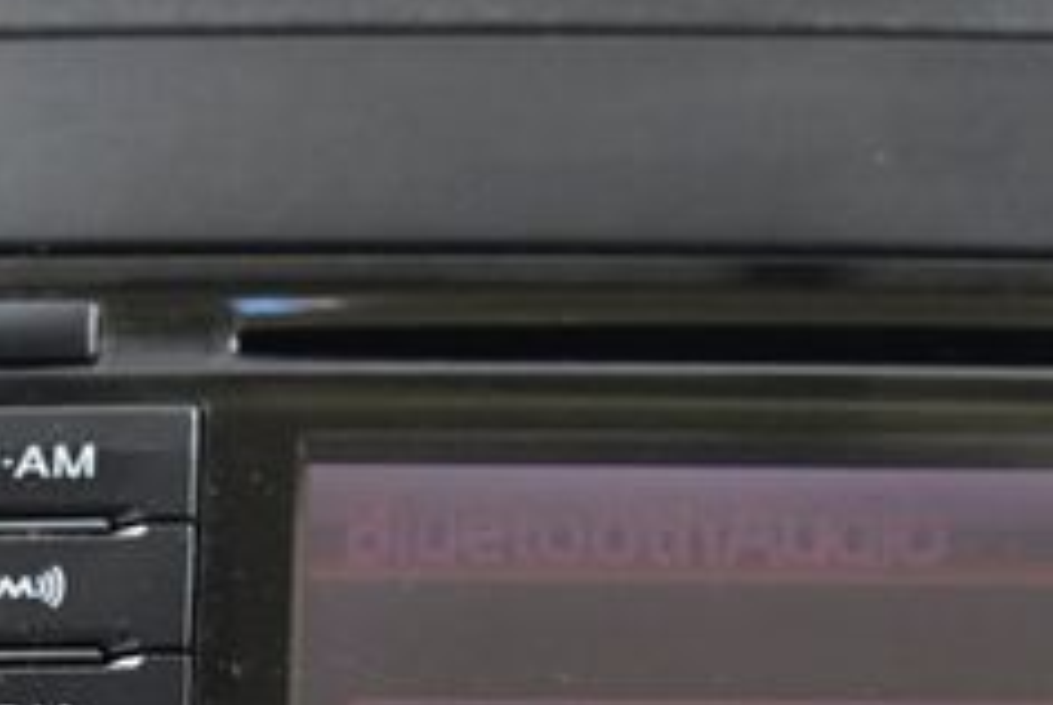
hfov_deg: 11.6
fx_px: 5154
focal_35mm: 176
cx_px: 955
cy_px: 841
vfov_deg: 7.8
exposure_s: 1/125
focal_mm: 65
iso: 2500
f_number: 4.5
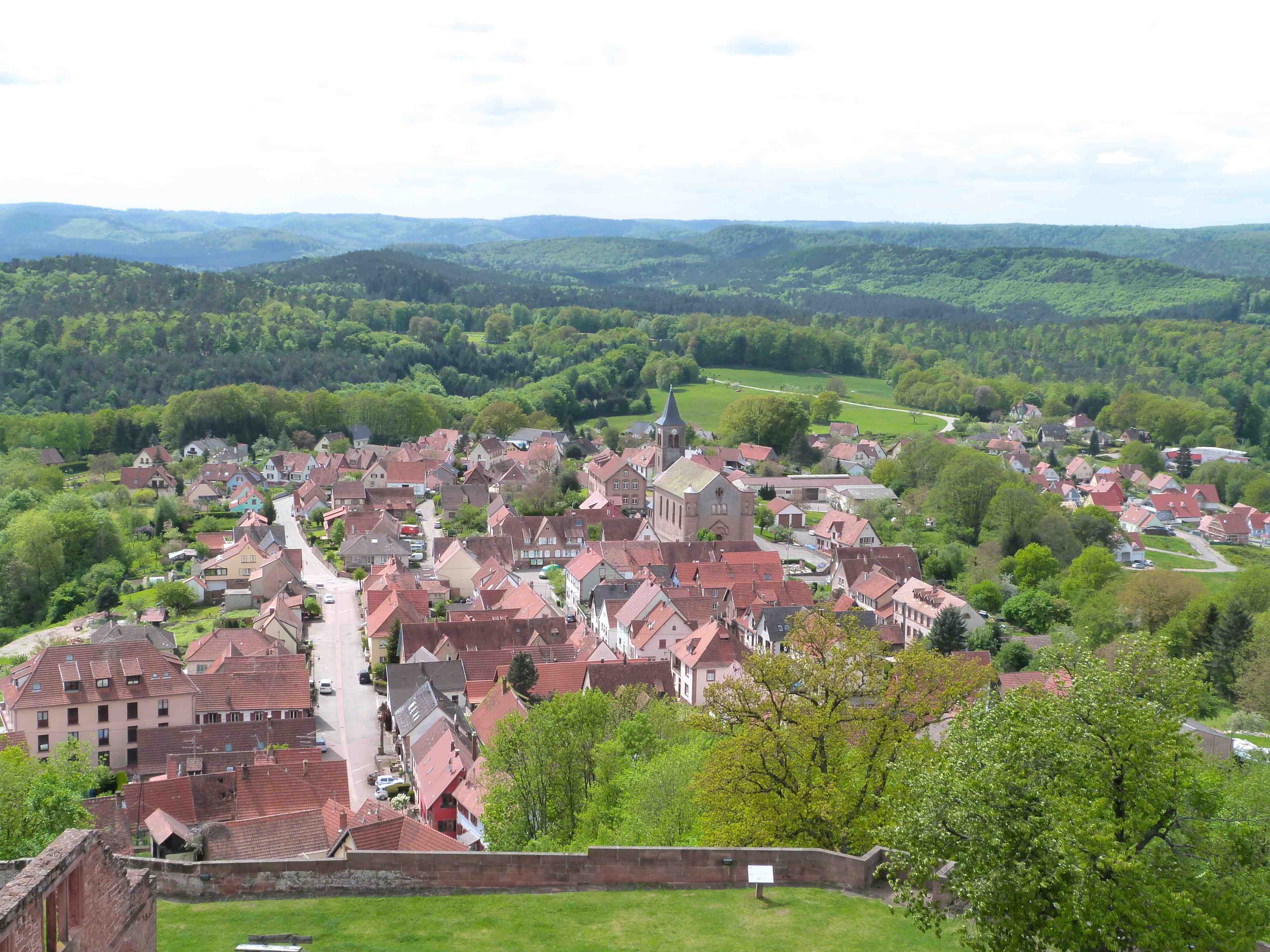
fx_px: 1724
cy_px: 476
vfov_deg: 30.9
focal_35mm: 47
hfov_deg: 40.4
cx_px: 635
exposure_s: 1/320
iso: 160
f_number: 5.6
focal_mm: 8.5
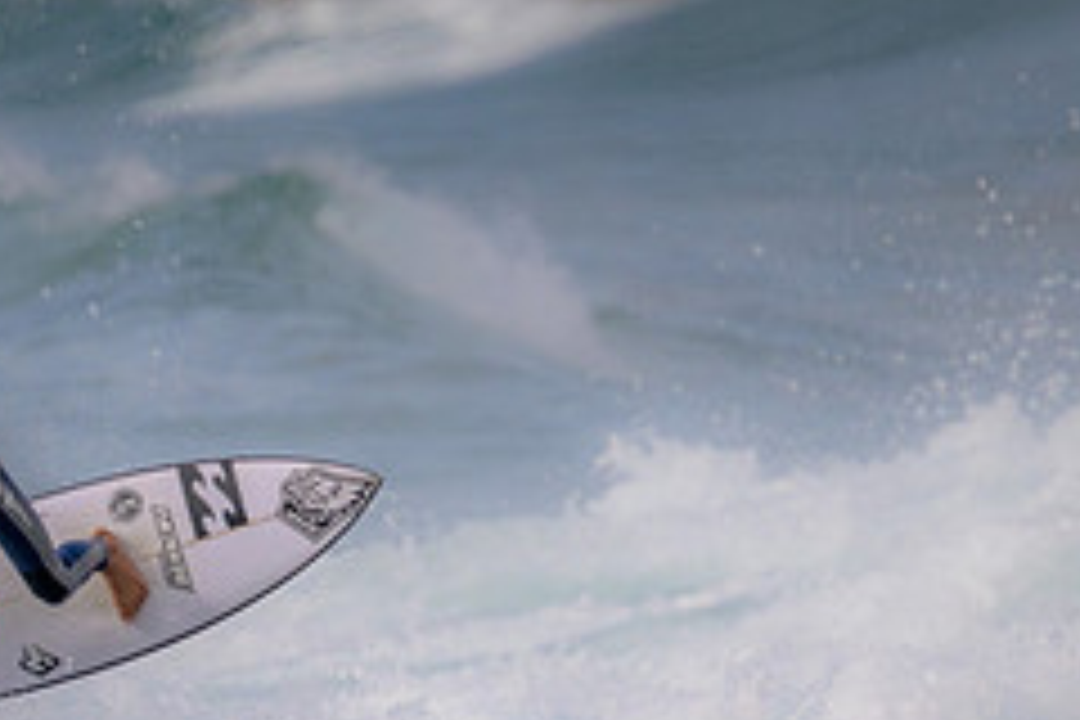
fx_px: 57925
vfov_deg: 0.7
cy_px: 830
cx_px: 194
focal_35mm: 1931
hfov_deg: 1.1
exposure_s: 1/2000
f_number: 11
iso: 1100
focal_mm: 800
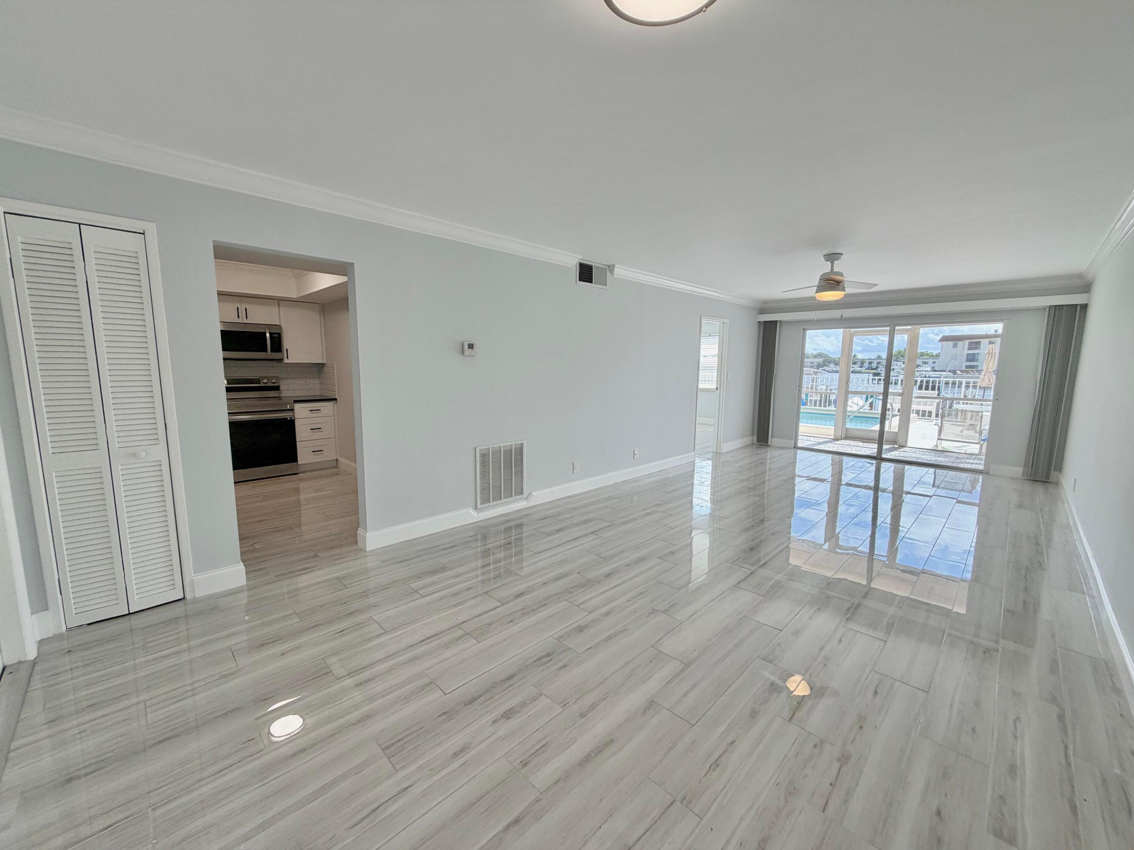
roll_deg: -0.1
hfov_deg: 102.1
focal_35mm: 14
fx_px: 459
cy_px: 425
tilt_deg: -7.7
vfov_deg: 85.7
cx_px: 567
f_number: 2.2
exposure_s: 1/120
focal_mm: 2.22
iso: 64
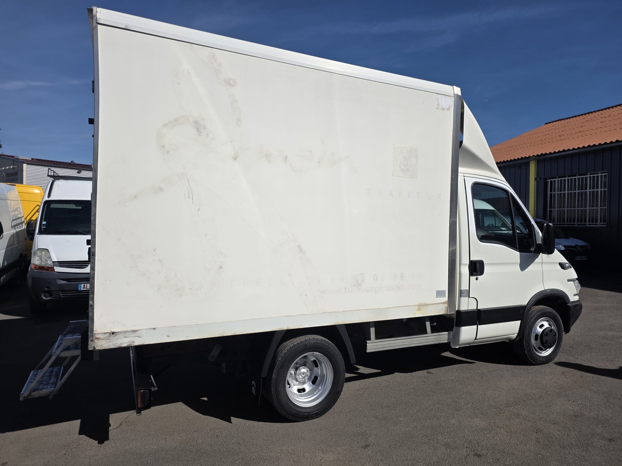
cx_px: 311
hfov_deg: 73.9
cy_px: 233
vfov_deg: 58.9
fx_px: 413
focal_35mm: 23
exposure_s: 1/7944
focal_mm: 6.25
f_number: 1.7
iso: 50
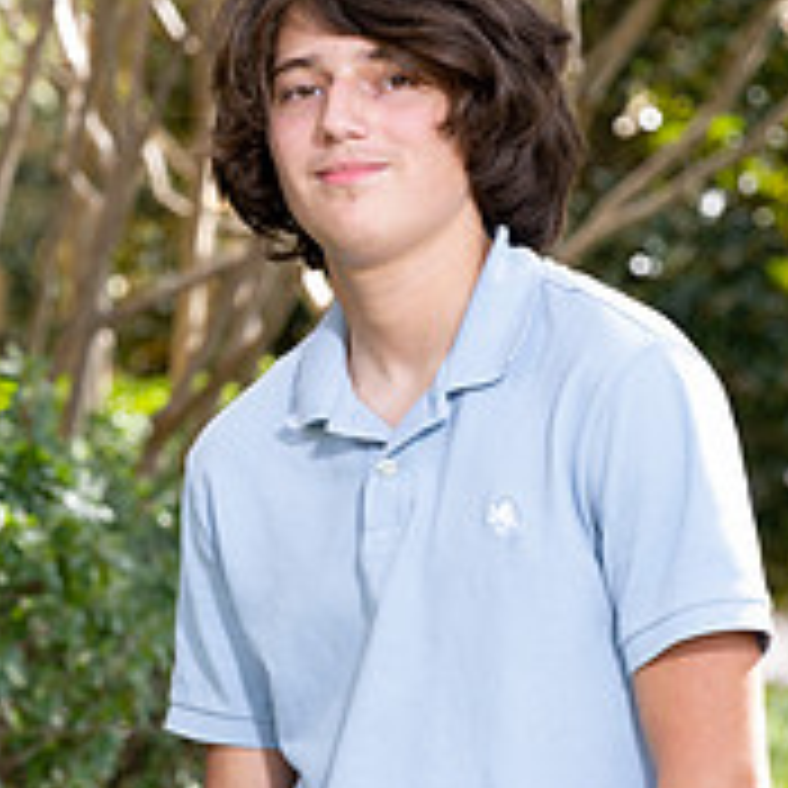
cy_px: 639
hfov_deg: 6.7
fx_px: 6748
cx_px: 378
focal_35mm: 262
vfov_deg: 6.7
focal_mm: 120
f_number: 6.3
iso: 400
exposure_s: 1/160
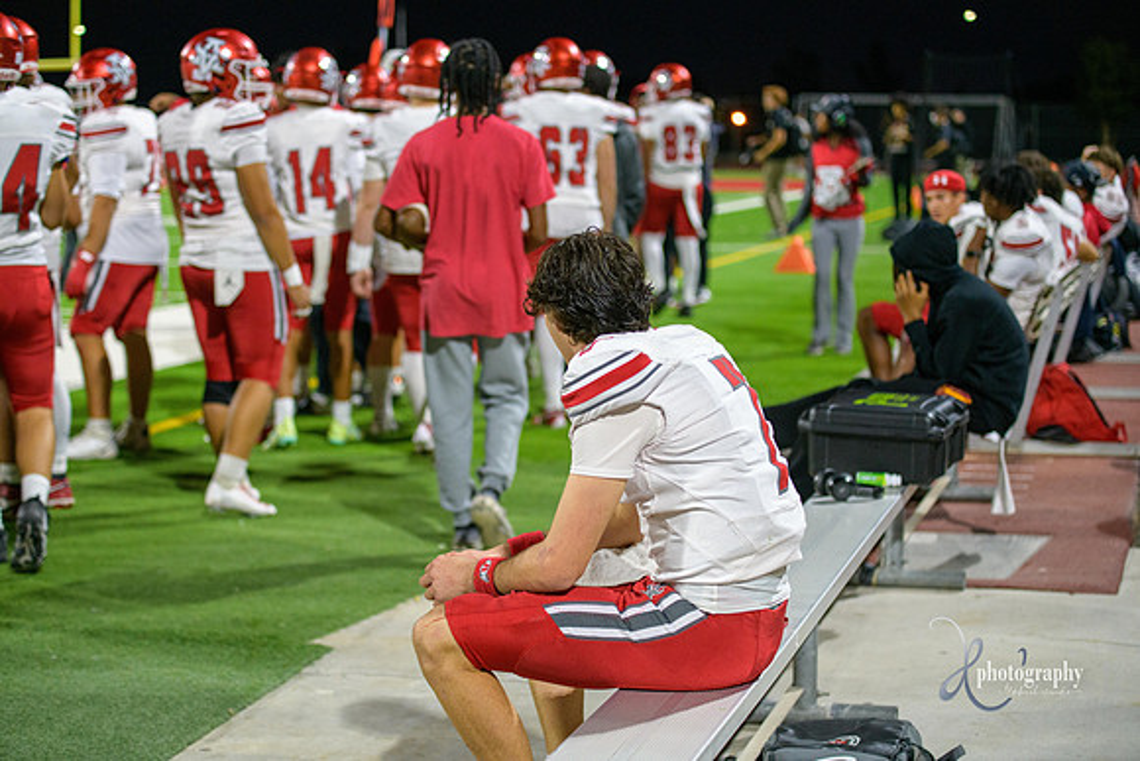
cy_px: 380
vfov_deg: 18.2
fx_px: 2375
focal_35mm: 75
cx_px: 570
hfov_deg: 27.0
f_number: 2.8
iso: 2000
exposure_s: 1/320
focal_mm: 75
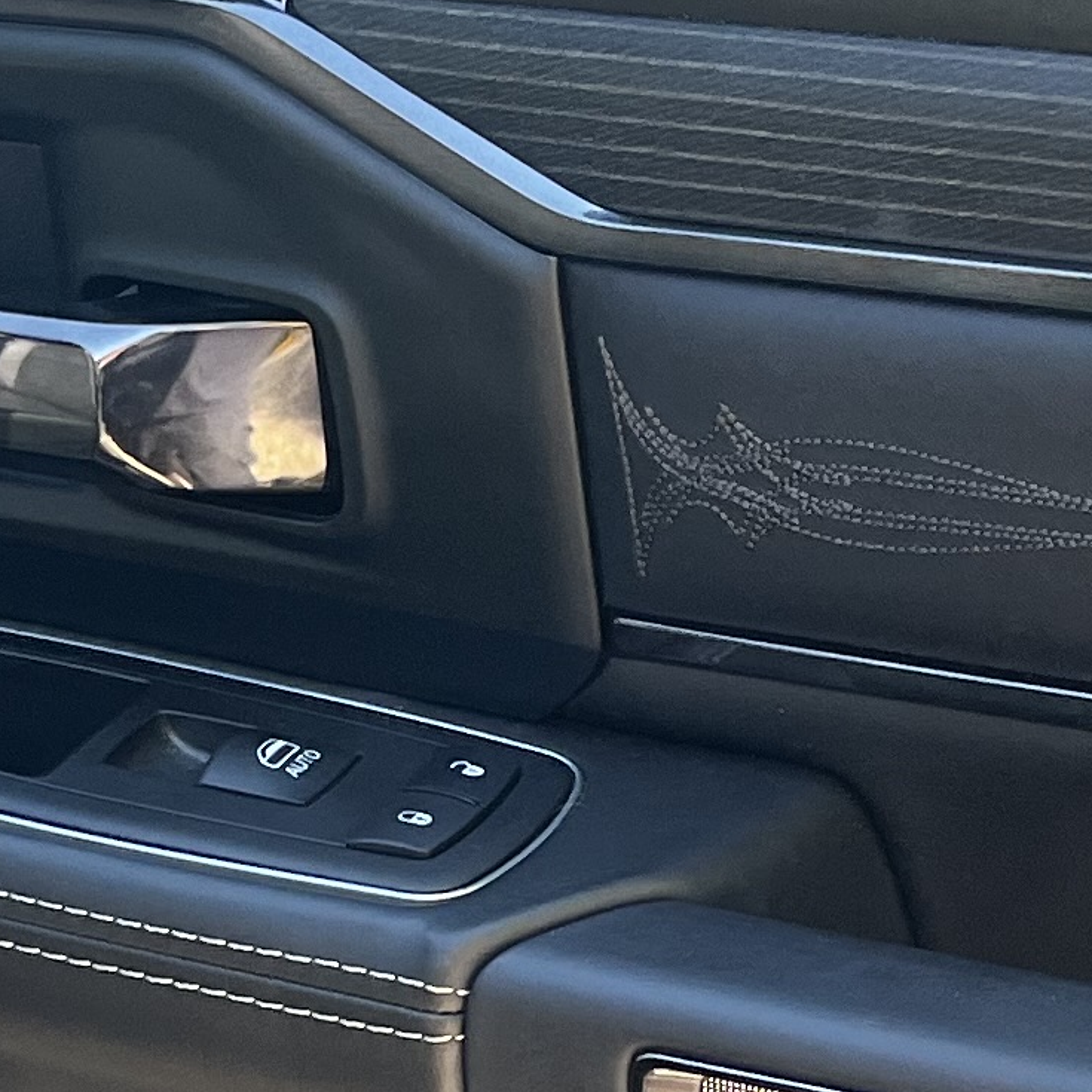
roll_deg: +1.2
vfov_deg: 13.5
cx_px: 269
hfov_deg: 13.8
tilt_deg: -31.1
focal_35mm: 126
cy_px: 1272
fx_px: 4497
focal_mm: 5.1
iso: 64
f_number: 1.6
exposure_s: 1/138
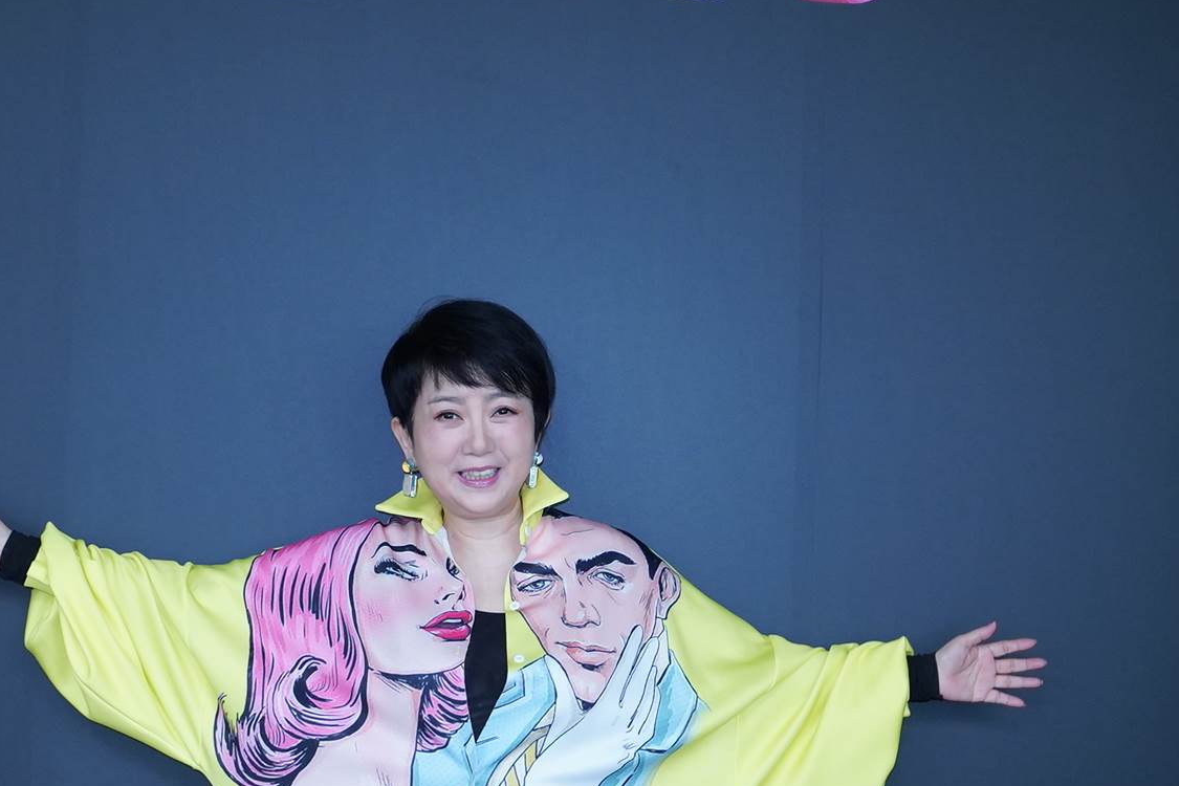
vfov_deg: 21.6
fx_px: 2063
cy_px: 364
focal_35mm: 63
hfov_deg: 31.9
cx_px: 642
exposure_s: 1/250
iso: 2000
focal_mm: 24
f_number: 3.2
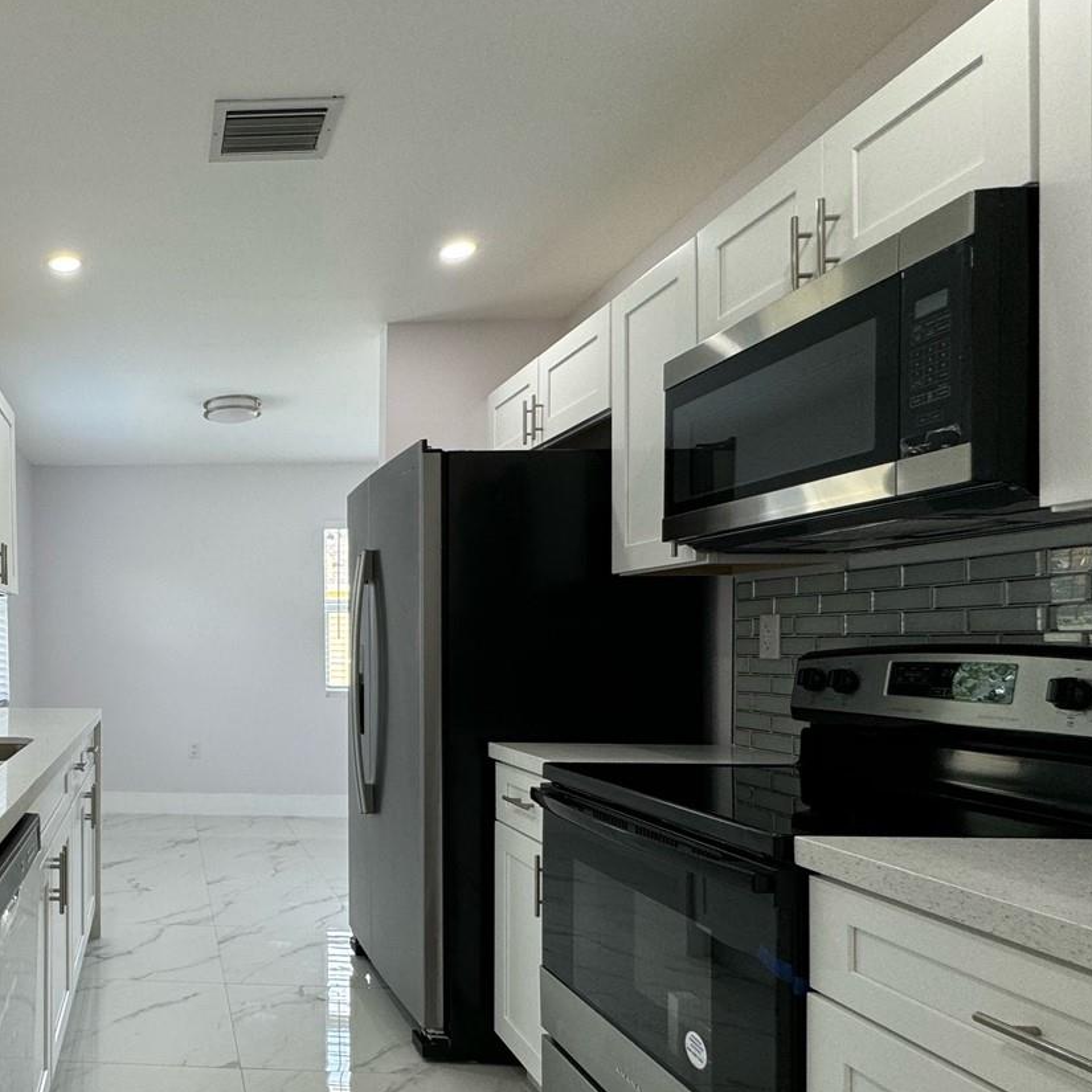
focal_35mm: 24
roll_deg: -0.3
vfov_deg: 64.6
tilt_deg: +0.1
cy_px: 639
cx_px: 103
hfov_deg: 56.0
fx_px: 857
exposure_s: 1/120
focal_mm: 2.22
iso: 100
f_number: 2.2
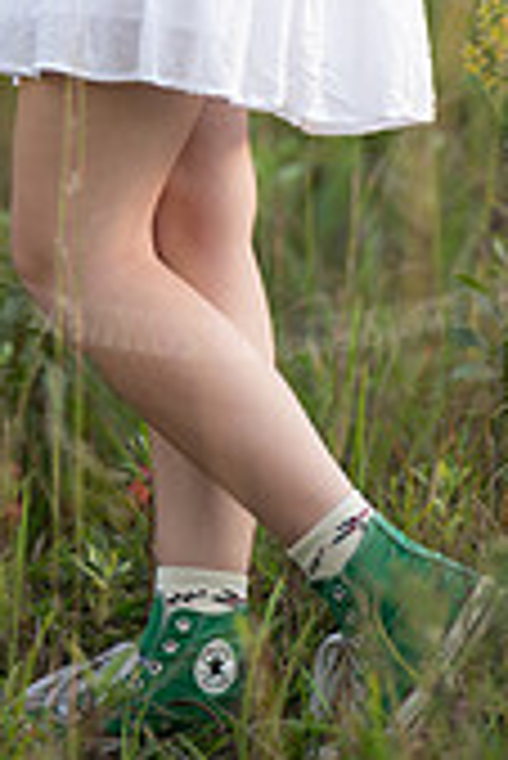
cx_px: 189
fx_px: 4774
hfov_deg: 6.1
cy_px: -225
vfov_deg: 9.0
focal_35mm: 226
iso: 100
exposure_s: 1/1000
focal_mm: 85
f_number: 1.2
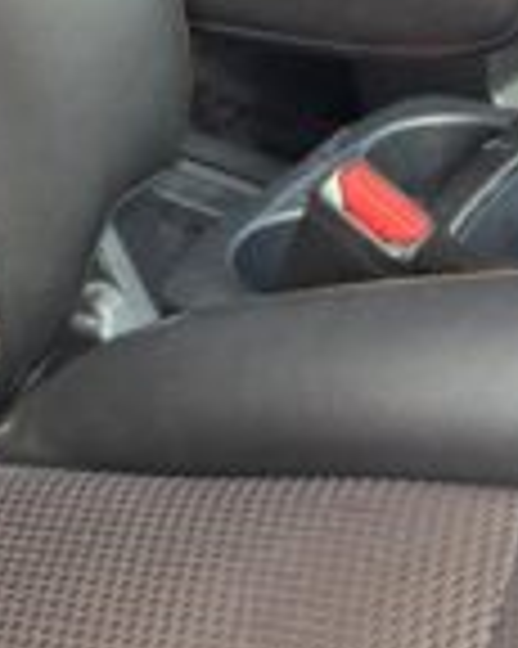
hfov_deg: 12.3
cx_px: 369
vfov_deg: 14.5
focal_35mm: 125
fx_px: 2398
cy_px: -274
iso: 200
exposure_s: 1/180
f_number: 1.8
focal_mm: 5.4
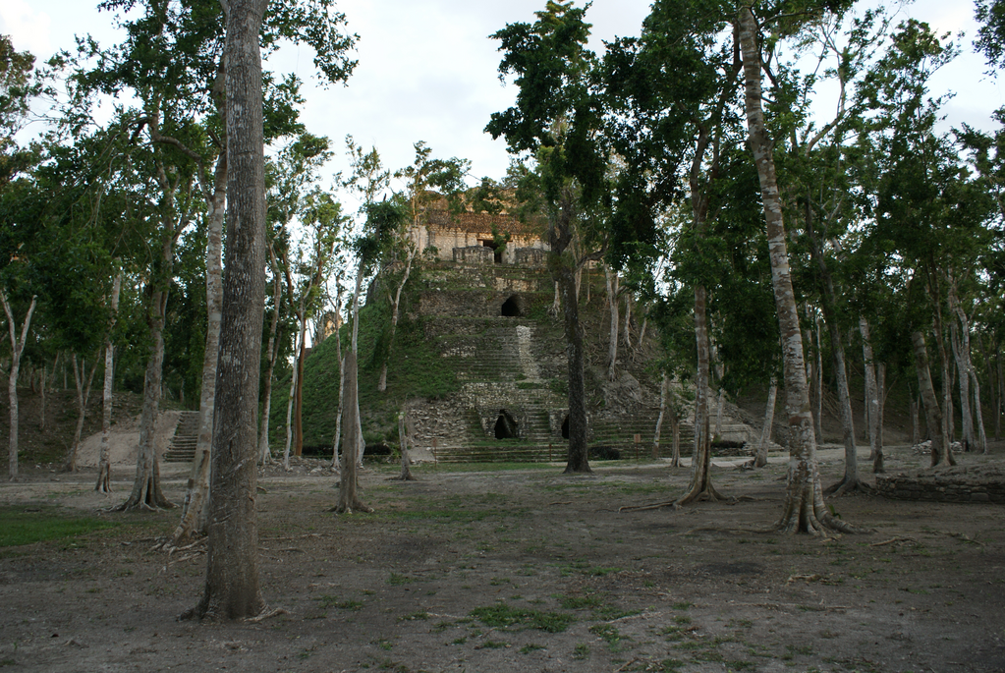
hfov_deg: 61.9
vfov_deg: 43.7
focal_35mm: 30
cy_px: 336
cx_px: 502
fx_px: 839
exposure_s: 1/60
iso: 100
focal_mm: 20
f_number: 4
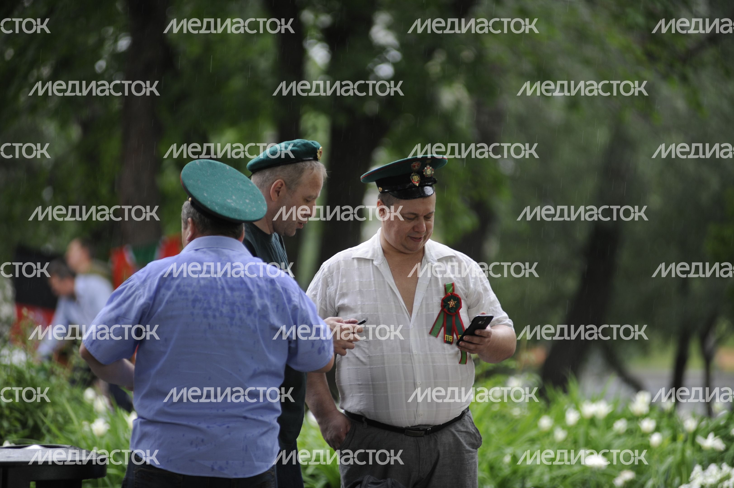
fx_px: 4075
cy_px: 244
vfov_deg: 6.9
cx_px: 367
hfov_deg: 10.3
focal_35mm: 200
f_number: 2.8
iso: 250
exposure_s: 1/160
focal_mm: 200
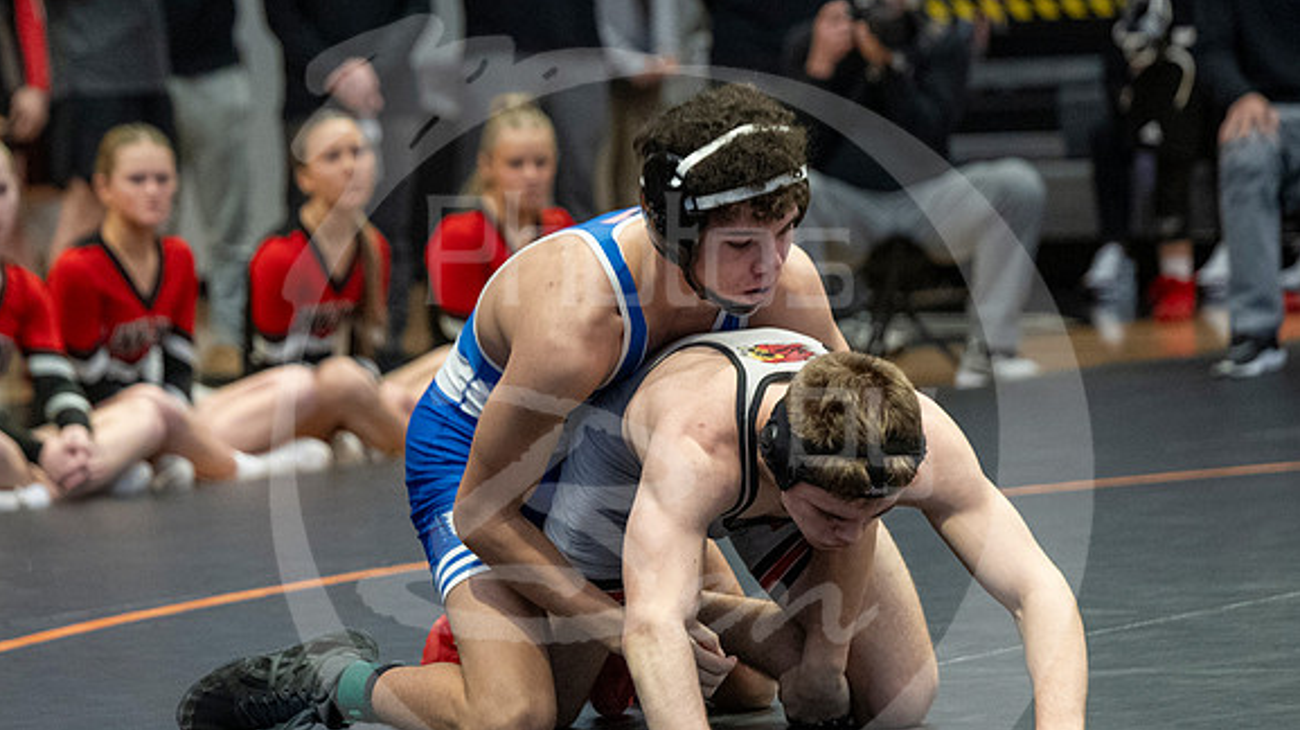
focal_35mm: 172
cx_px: 499
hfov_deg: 12.5
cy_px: 679
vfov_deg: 7.0
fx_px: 5927
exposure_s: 1/1000
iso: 3200
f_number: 2.8
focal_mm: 85
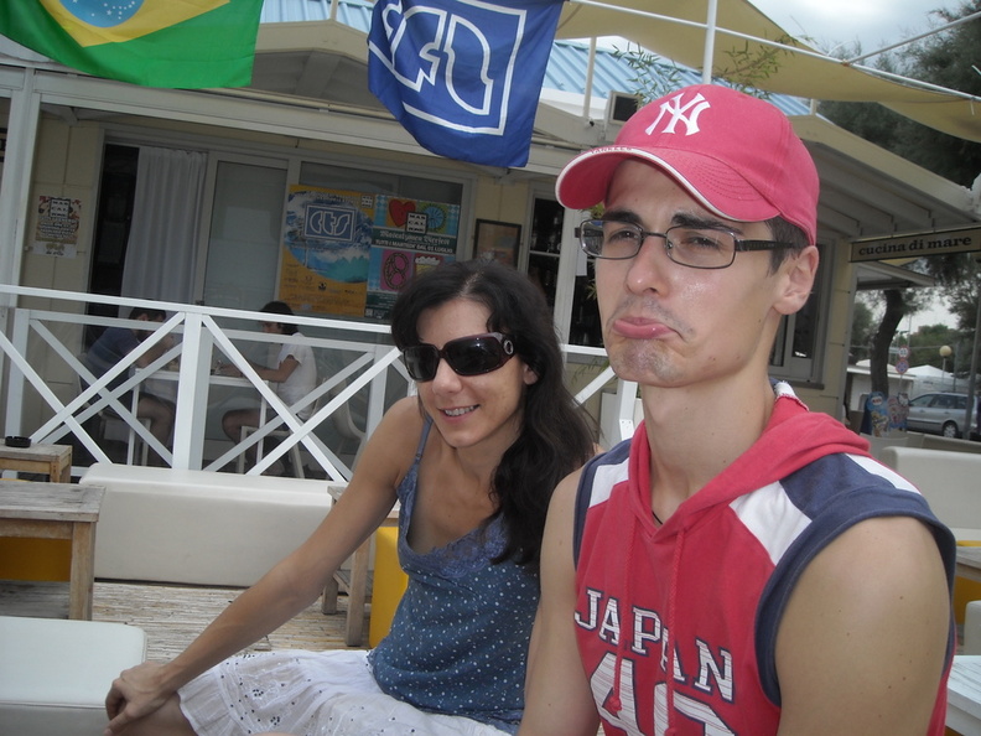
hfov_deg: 52.6
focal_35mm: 35
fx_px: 992
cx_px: 490
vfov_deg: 40.7
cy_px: 368
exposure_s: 1/154
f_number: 5.6
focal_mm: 5.7
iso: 64
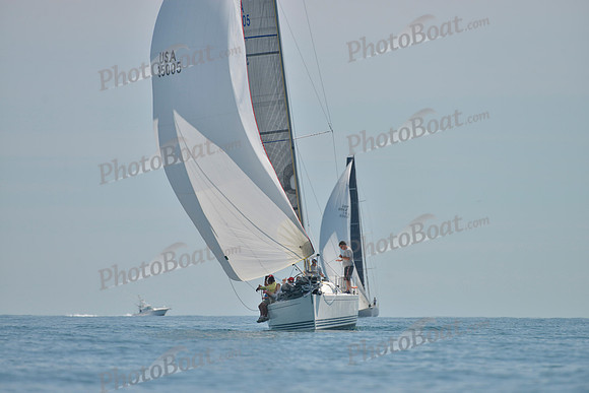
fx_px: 6546
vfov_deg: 3.4
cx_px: 294
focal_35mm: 400
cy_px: 196
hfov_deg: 5.2
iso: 280
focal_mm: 400
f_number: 6.3
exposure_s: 1/2500
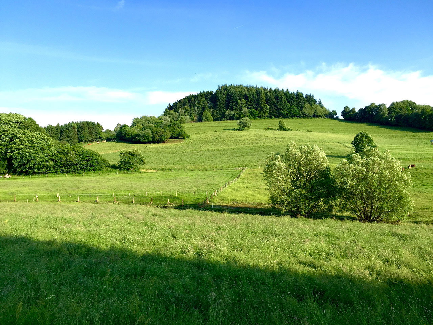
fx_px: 363
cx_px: 216
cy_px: 162
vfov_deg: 48.2
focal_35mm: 29
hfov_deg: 61.7
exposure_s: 1/989
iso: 32
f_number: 2.2
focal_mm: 4.15
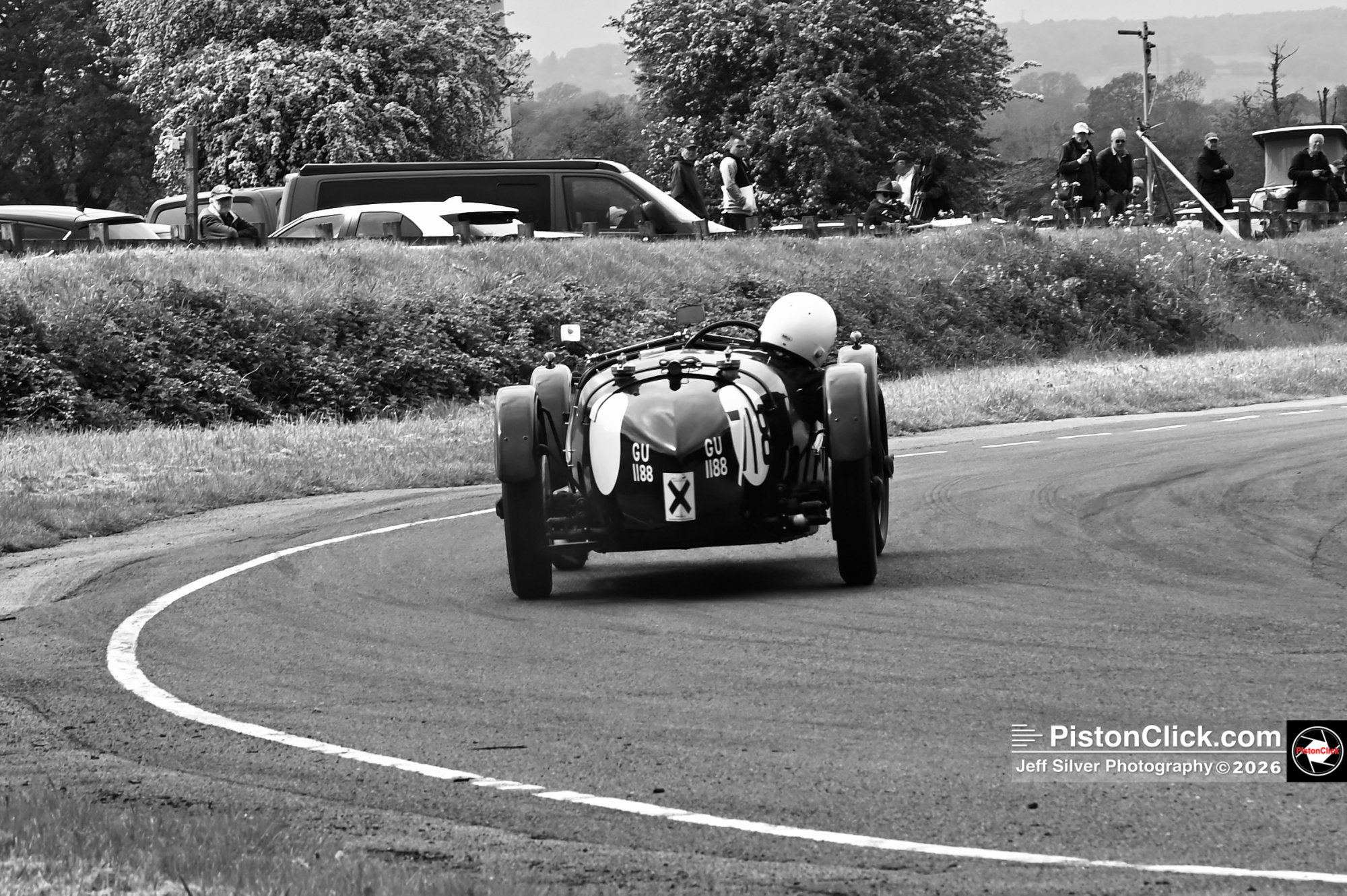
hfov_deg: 19.5
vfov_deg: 13.0
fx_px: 3925
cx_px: 674
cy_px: 448
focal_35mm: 105
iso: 100
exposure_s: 1/125
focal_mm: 105
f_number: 14
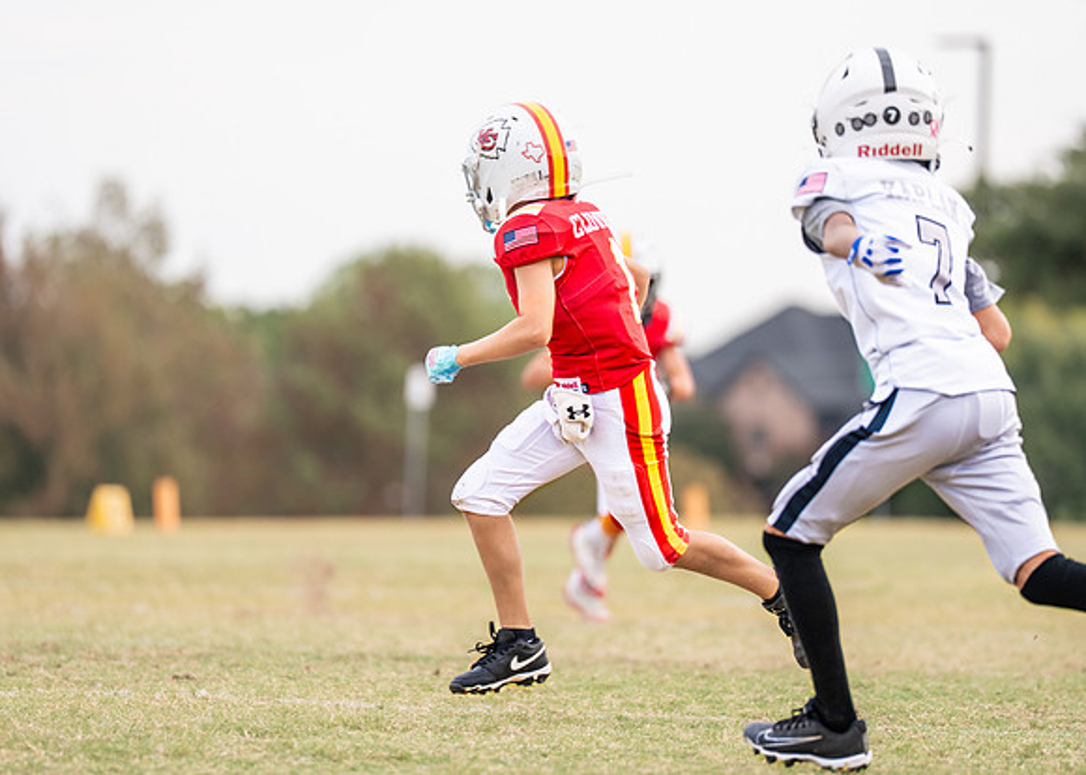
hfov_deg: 6.7
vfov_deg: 4.8
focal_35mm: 299
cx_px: 543
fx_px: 9234
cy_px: 476
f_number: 2.8
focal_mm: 200
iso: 160
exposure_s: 1/1250
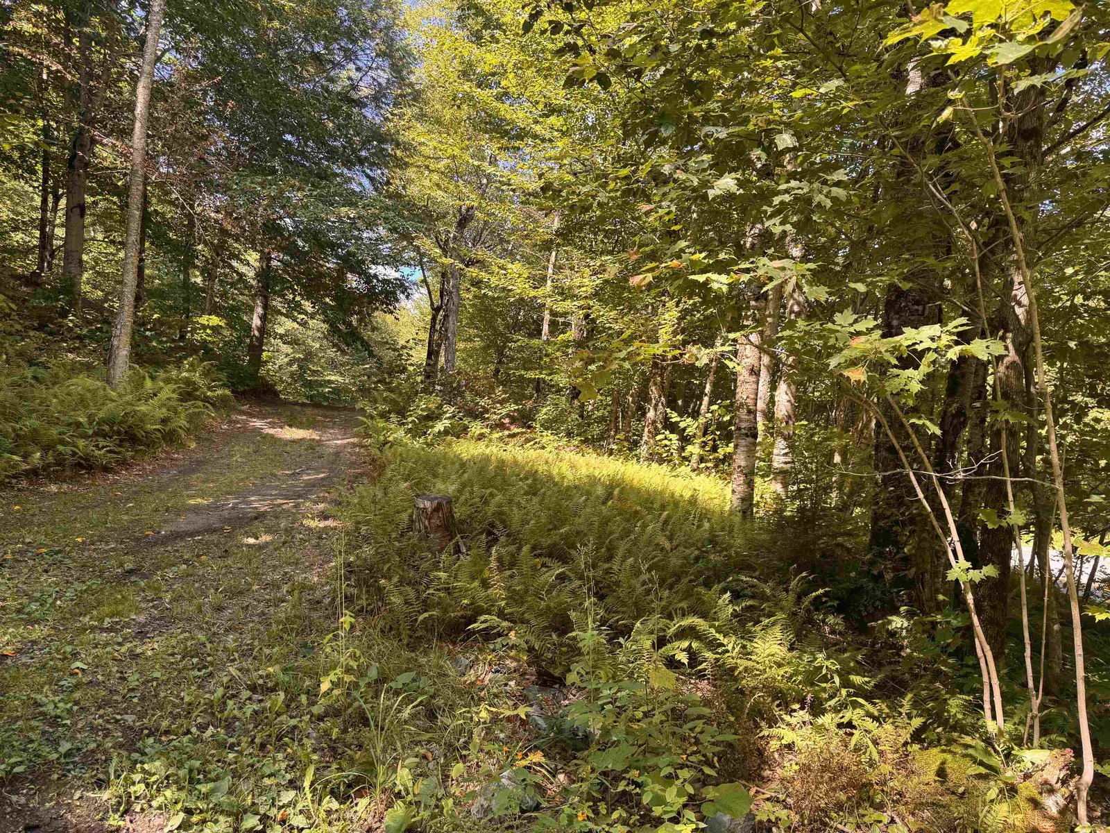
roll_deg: -0.8
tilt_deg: +0.4
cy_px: 416
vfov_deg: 56.8
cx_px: 555
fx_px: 770
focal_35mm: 24
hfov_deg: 71.6
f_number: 1.78
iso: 80
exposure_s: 1/312
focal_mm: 6.76
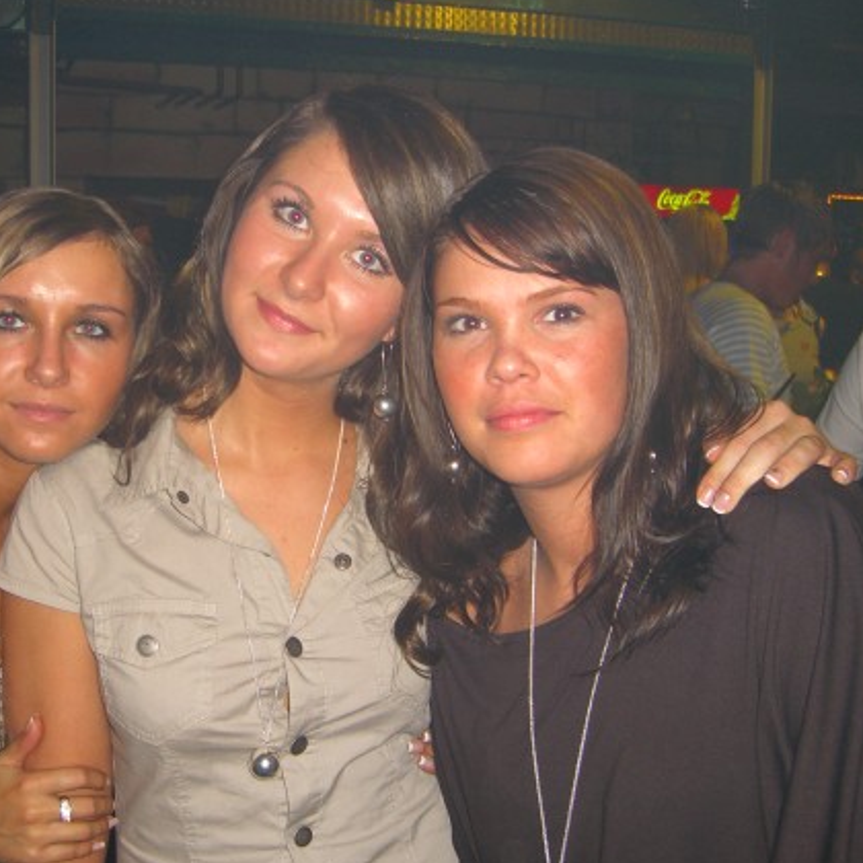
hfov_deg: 35.0
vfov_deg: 35.3
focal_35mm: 48
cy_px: 450
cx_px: 282
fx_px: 1354
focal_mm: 7.9
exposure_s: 1/60
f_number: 2.8
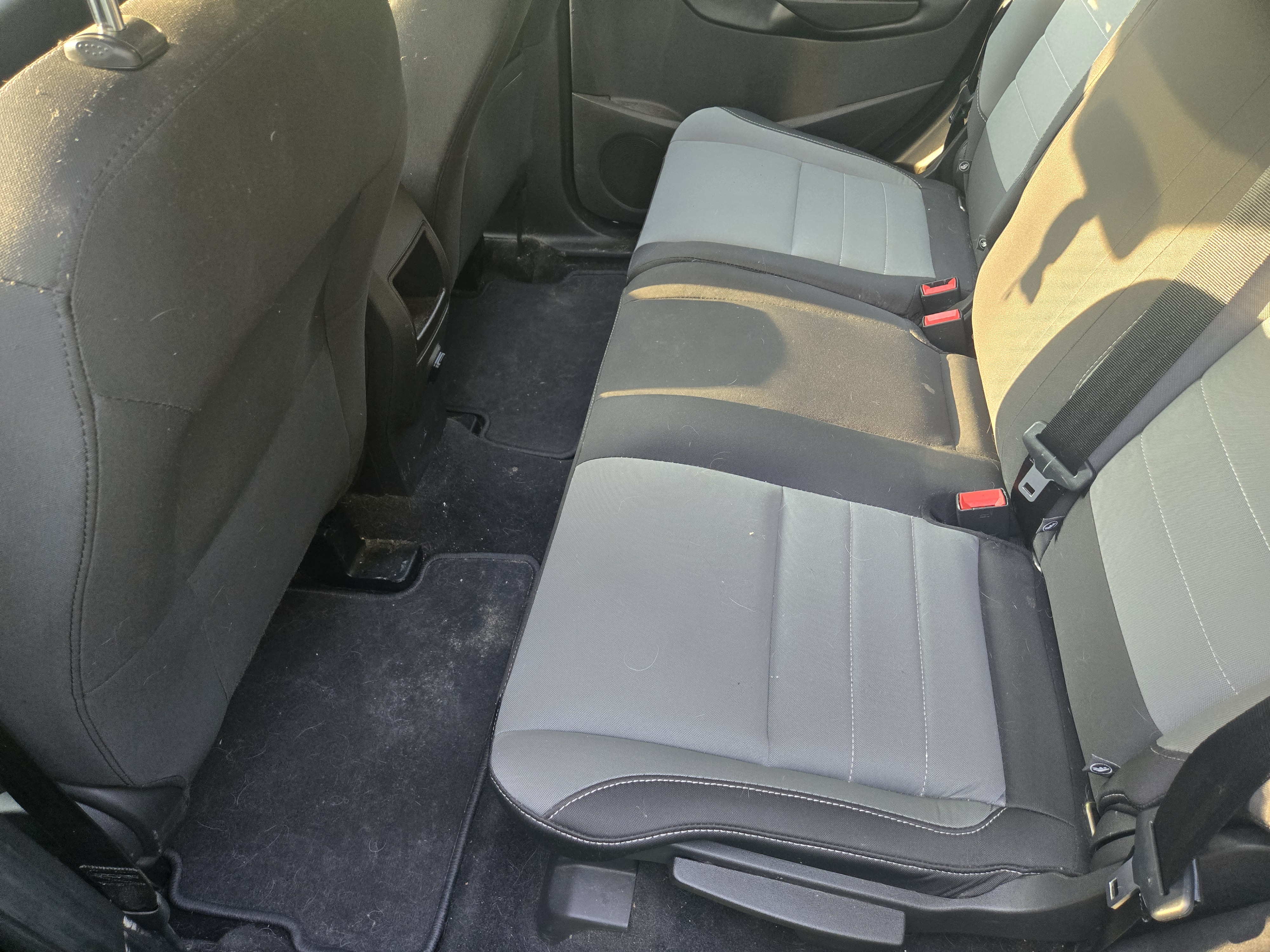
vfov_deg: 58.9
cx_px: 635
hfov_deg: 73.9
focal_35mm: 23
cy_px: 476
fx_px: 844
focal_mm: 5.4
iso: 400
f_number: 1.8
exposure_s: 1/120
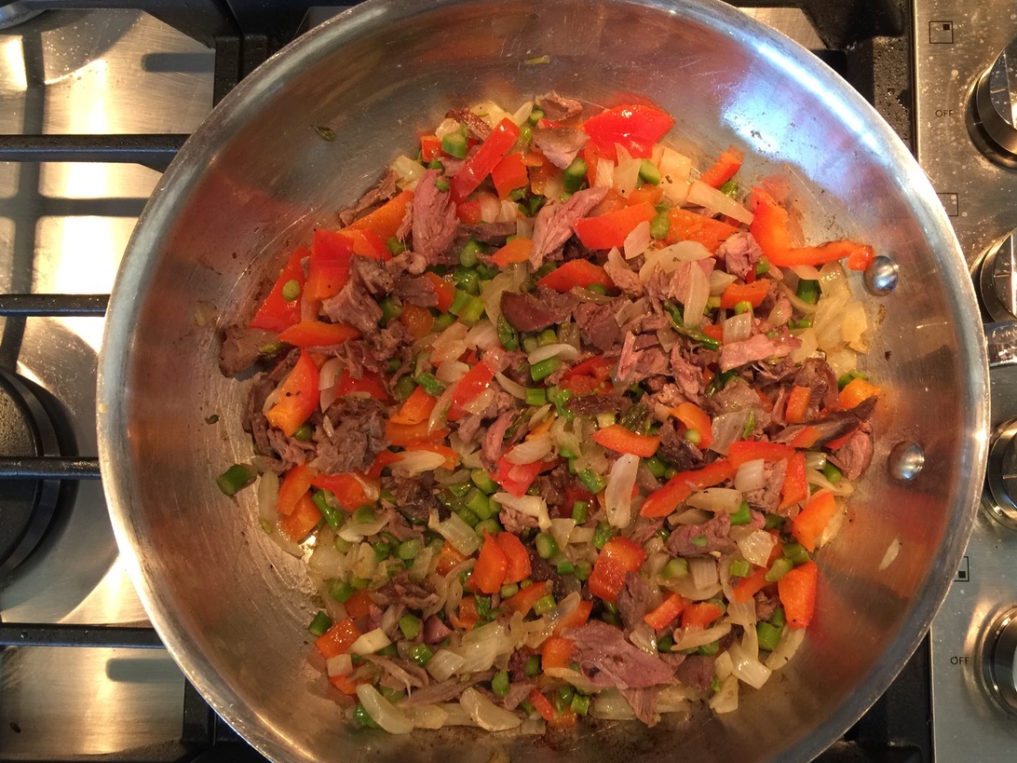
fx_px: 999
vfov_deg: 41.7
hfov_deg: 53.8
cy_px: 432
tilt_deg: -84.4
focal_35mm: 34
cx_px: 577
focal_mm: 4.15
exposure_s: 1/15
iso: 80
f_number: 2.2
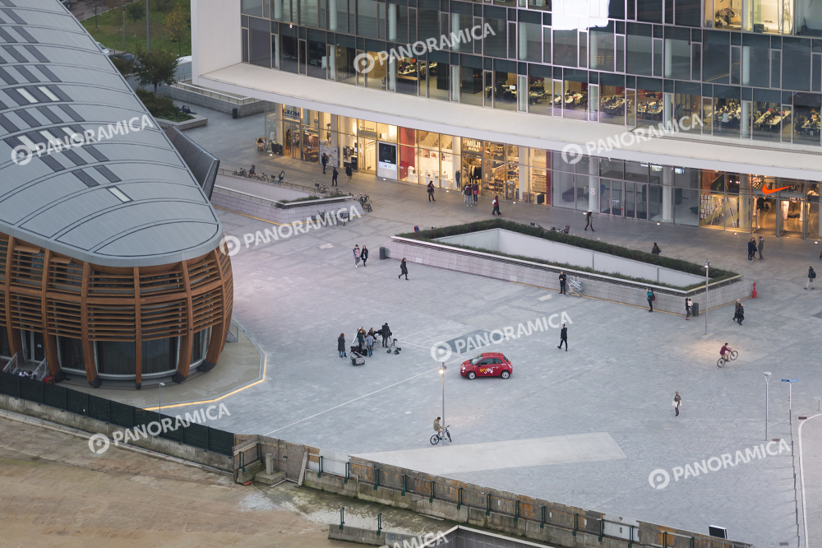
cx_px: 411
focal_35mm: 150
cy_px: 274
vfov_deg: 9.1
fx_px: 3424
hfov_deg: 13.7
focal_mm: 150
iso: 800
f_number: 5
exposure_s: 1/60
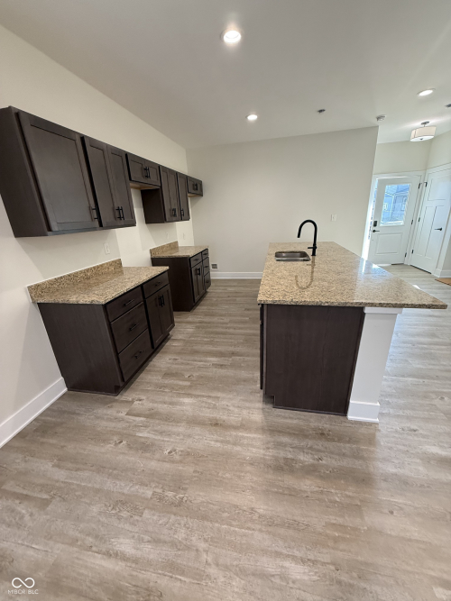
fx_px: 243
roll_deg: +3.0
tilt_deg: -18.6
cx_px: 226
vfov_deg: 102.1
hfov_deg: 85.7
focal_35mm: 14
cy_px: 300
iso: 320
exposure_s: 1/120
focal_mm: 2.22
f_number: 2.2
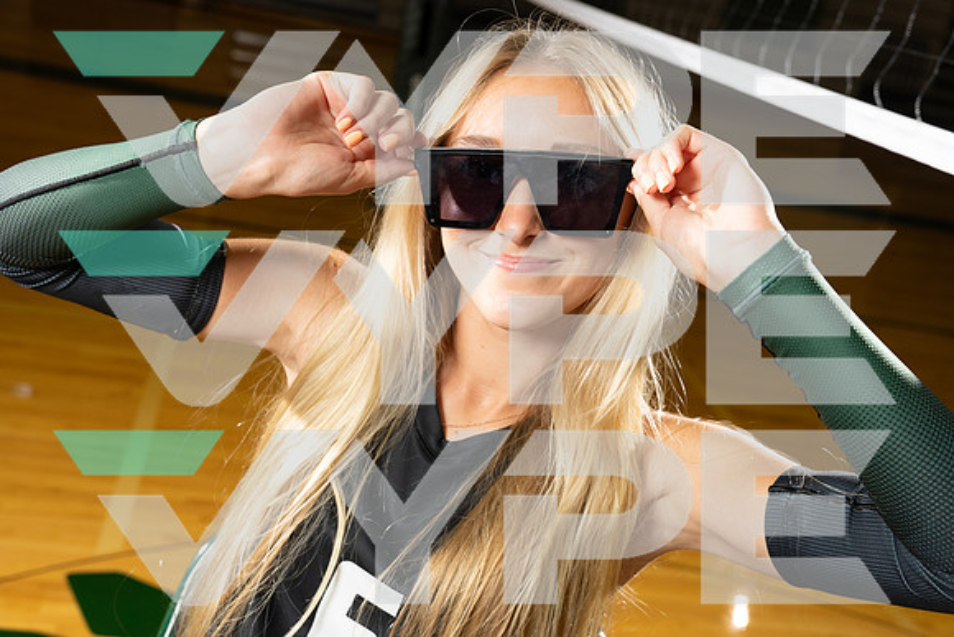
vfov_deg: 30.5
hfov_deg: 44.5
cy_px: 318
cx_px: 477
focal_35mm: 44
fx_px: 1166
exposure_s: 1/250
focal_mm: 44
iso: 800
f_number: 5.6
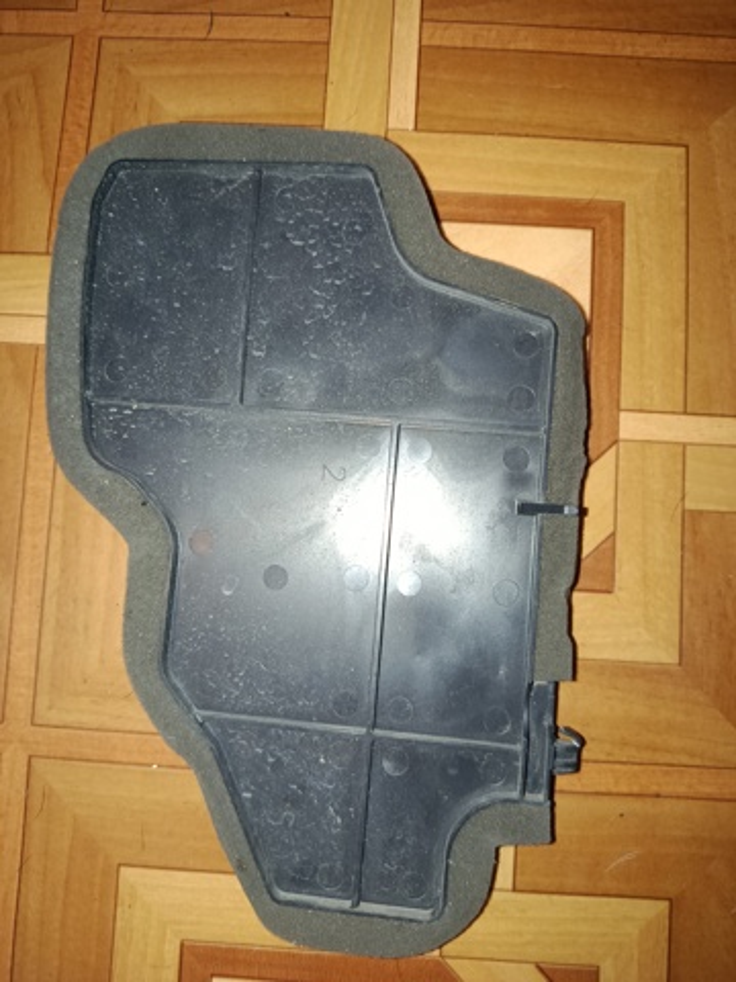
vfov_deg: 71.6
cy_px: 491
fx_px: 680
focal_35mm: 24
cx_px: 368
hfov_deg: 56.8
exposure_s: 1/50
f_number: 1.7
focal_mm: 5.24
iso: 886
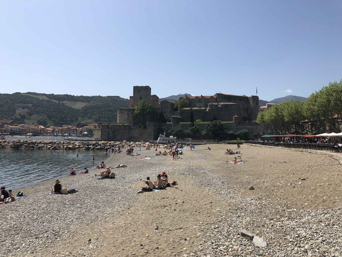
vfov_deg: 49.7
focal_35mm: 28
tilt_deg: +2.9
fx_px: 277
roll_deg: -0.8
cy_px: 128
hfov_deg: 63.4
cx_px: 171
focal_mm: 4
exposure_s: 1/3205
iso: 20
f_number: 1.8
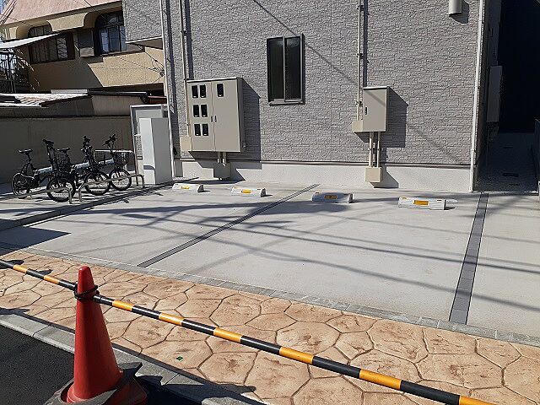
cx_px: 270
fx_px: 421
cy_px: 202
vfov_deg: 51.4
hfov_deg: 65.3
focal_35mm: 27
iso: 40
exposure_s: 1/2506
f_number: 1.9
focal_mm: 3.6
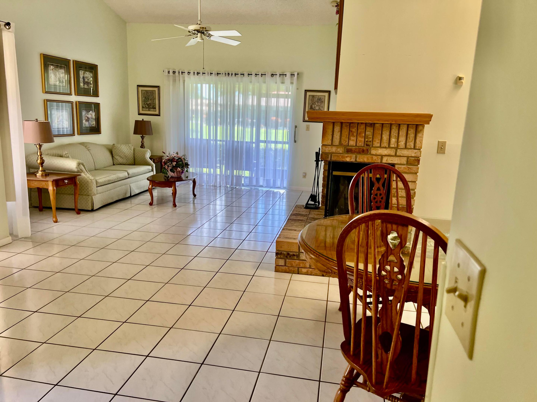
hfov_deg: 67.3
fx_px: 403
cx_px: 268
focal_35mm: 26
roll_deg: -1.6
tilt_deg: -11.4
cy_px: 201
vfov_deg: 53.1
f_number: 1.5
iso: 125
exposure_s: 1/120
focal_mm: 5.7
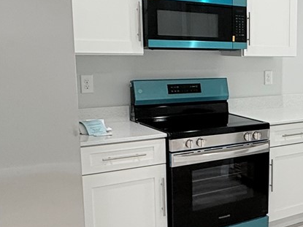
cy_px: 125
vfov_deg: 27.0
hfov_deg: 32.1
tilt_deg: -9.9
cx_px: 318
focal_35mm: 54
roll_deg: -0.8
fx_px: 473
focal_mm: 2.22
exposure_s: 1/120
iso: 100
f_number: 2.2
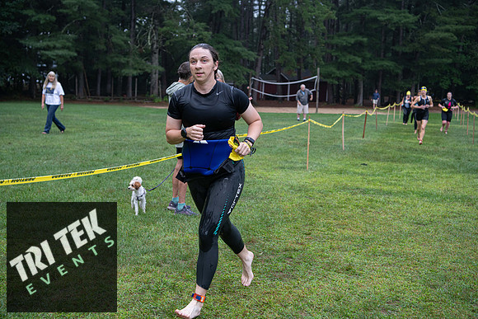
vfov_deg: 27.0
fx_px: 664
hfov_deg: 39.6
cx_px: 239
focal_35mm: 50
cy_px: 160
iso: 500
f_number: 4
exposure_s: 1/500
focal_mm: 50
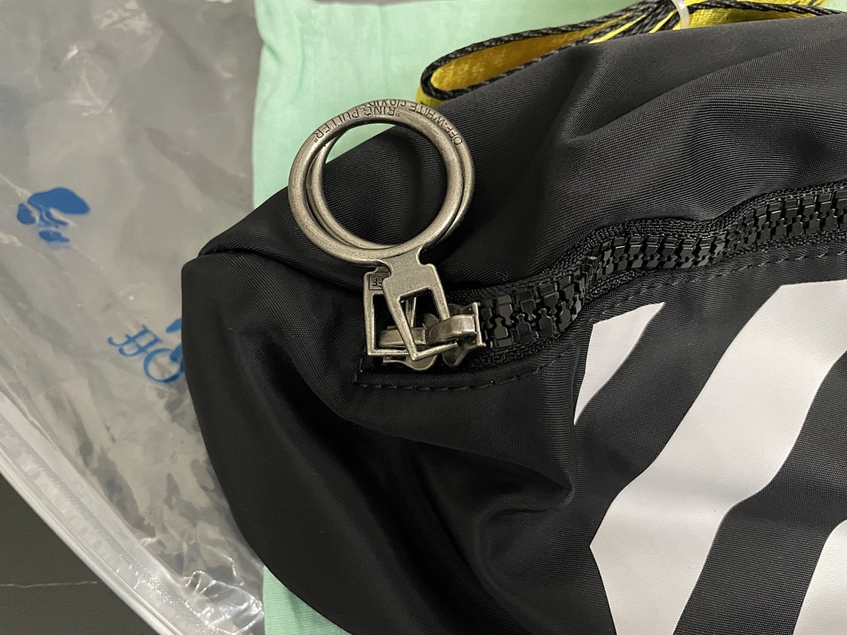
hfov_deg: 67.3
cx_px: 424
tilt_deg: -75.0
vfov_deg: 53.1
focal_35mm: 26
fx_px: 636
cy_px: 318
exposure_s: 1/27
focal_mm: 4.2
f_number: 1.6
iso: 640
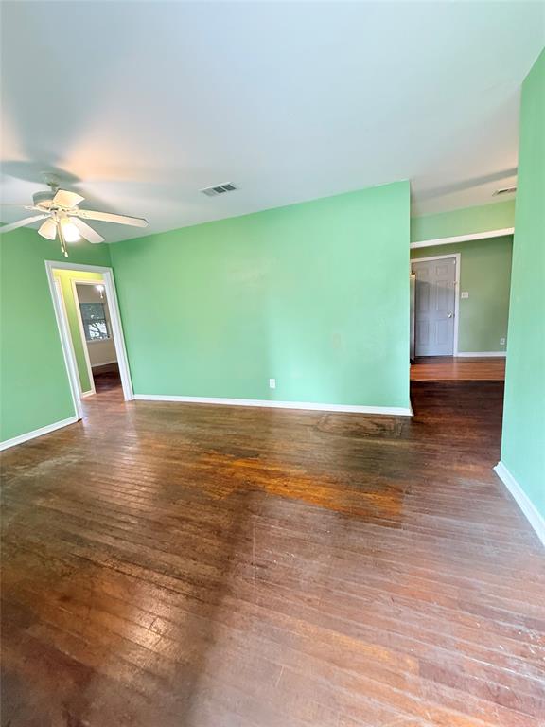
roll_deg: +2.7
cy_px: 364
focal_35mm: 14
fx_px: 294
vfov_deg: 102.1
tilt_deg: -9.8
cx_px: 272
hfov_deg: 85.7
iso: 250
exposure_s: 1/60
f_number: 2.2
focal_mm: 2.22
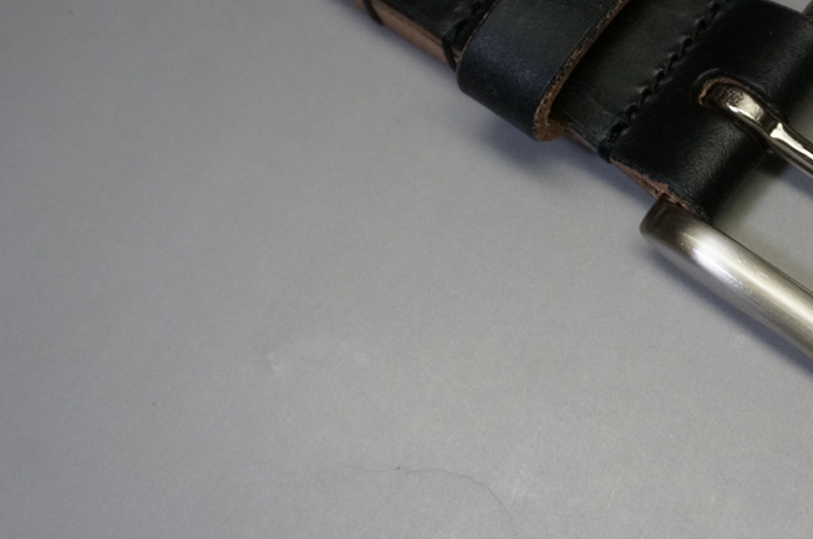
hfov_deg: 28.5
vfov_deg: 19.4
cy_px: 72
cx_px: 691
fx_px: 1554
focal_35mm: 69
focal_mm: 25
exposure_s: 1/160
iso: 800
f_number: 4.5
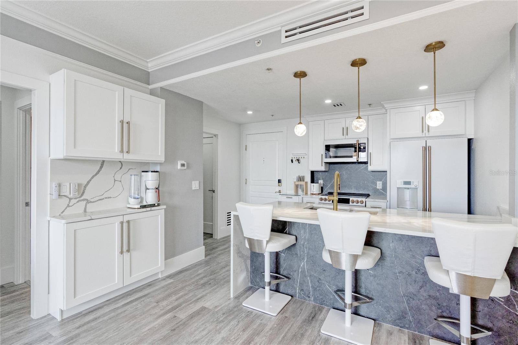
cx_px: 259
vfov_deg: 73.7
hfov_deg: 96.7
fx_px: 230
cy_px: 172
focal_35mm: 16
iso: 1600
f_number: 9
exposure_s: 1/30
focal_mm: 16
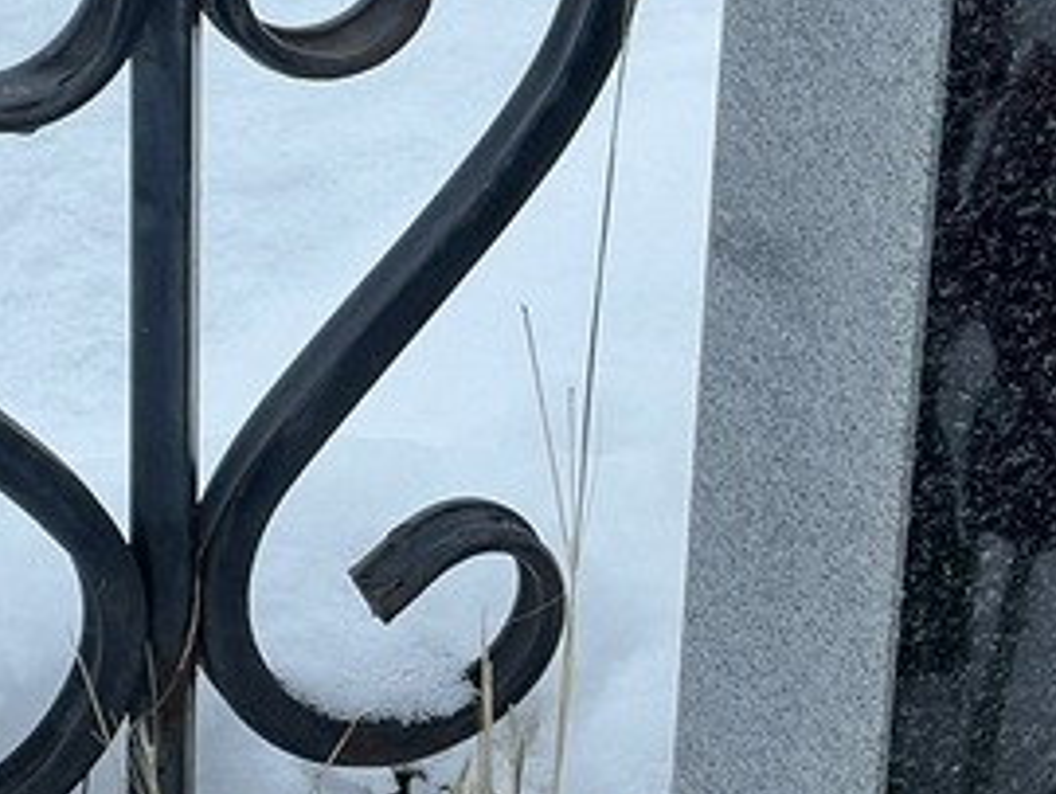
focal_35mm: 228
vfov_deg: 6.5
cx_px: 1557
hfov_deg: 8.5
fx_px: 6962
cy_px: 645
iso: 32
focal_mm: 9
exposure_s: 1/99
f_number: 2.8
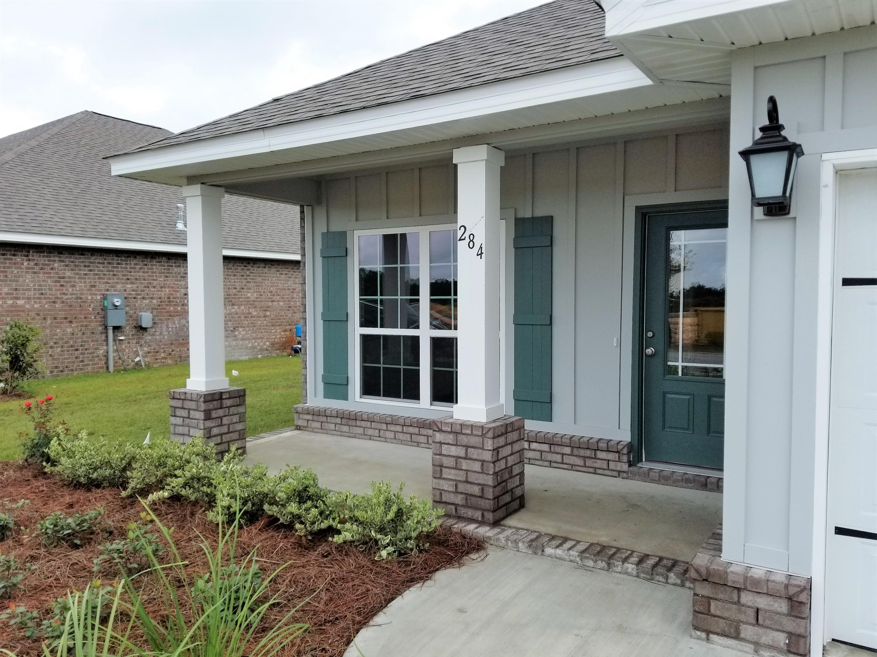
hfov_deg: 67.3
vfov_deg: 53.1
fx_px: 659
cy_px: 328
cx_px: 438
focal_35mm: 26
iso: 50
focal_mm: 4.3
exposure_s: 1/1456
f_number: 1.7
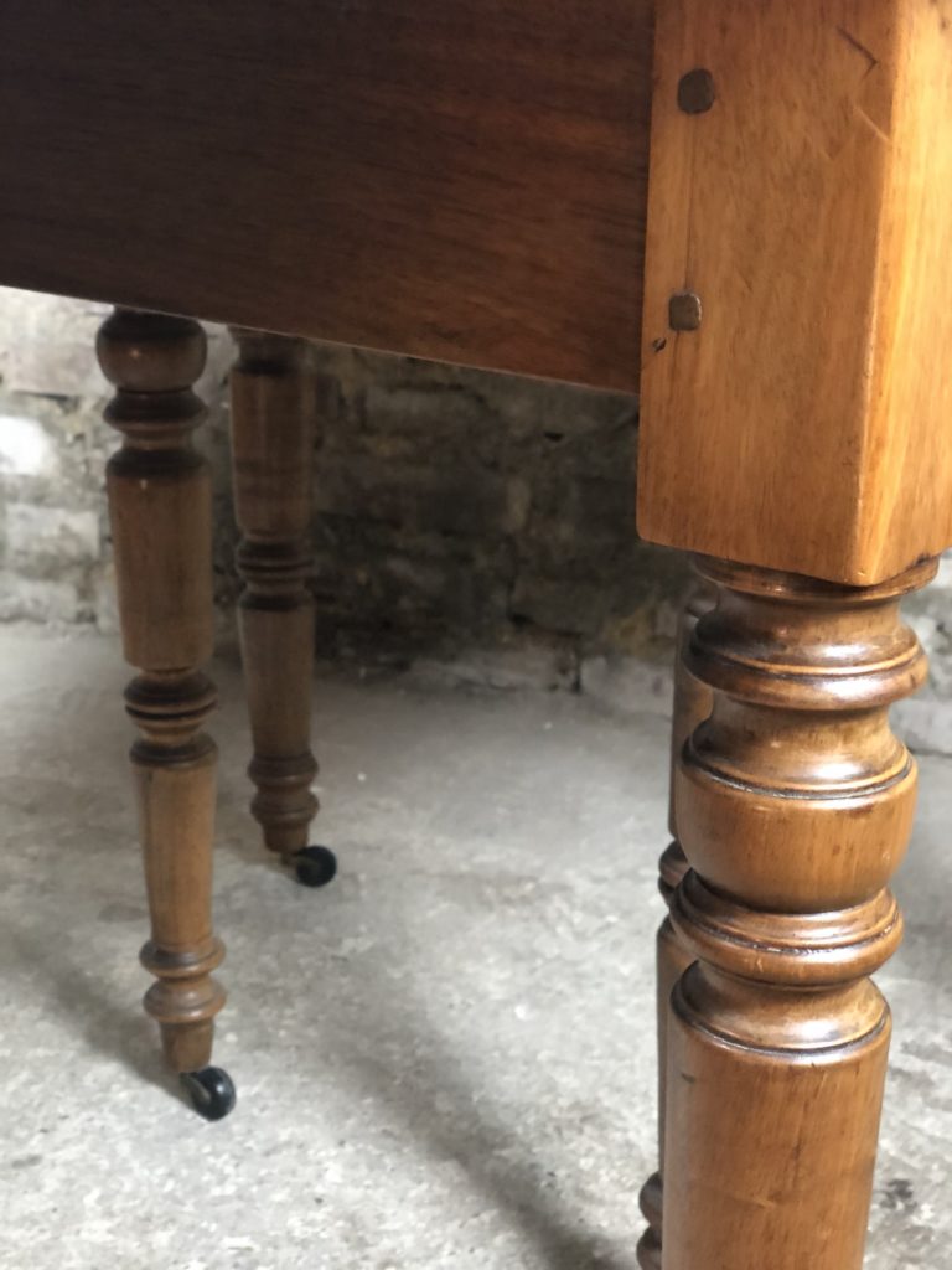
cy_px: 635
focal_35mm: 52
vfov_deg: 36.8
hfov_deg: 28.0
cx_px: 476
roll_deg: -0.6
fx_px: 1907
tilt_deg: -19.3
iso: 200
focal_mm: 6
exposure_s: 1/8
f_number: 2.4
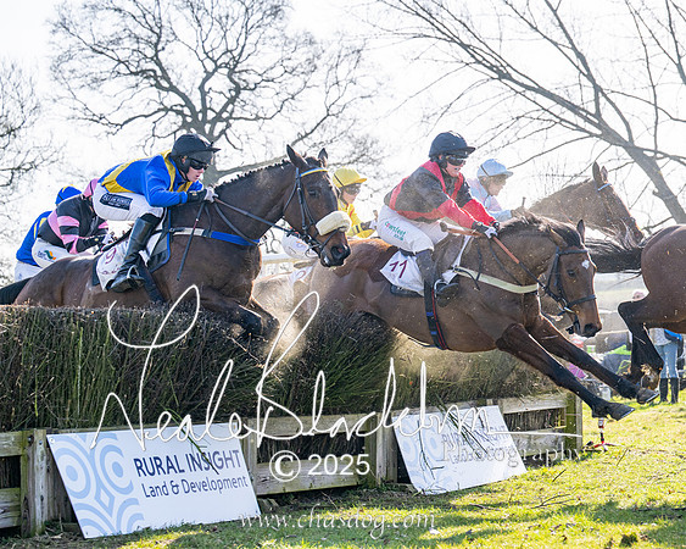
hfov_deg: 20.6
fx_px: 1878
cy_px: 227
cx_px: 452
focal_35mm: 93
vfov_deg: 16.6
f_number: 4
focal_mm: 70
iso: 200
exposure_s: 1/2000
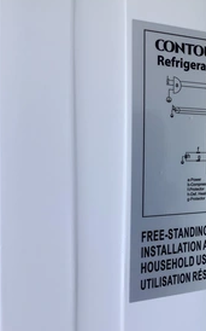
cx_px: 224
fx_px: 432
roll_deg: +0.7
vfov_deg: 41.9
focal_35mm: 48
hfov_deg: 25.0
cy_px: 164
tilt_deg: -6.2
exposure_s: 1/122
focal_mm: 3.3
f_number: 2.4
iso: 25
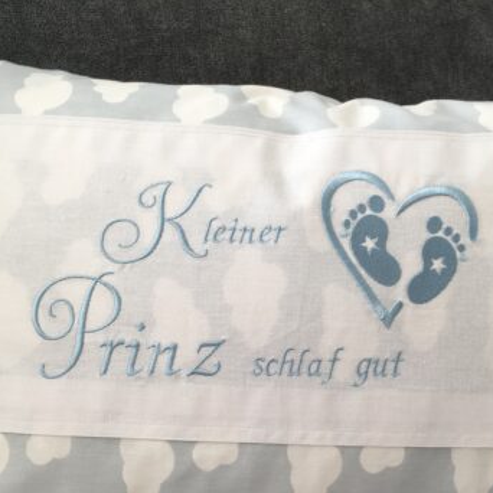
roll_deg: -4.5
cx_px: 293
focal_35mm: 45
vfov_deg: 37.3
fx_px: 725
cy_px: 311
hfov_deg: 37.4
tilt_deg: -30.9
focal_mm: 4.15
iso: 25
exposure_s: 1/50
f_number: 2.2
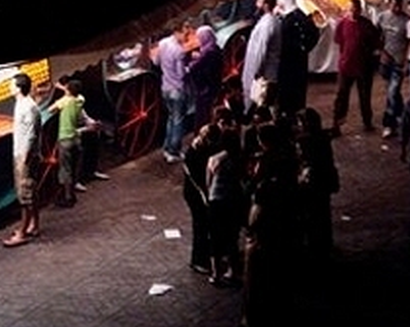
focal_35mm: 246
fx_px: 2990
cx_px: -12
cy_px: -91
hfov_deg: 7.8
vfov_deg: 6.2
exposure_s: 1/80
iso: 640
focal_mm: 55
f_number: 5.6
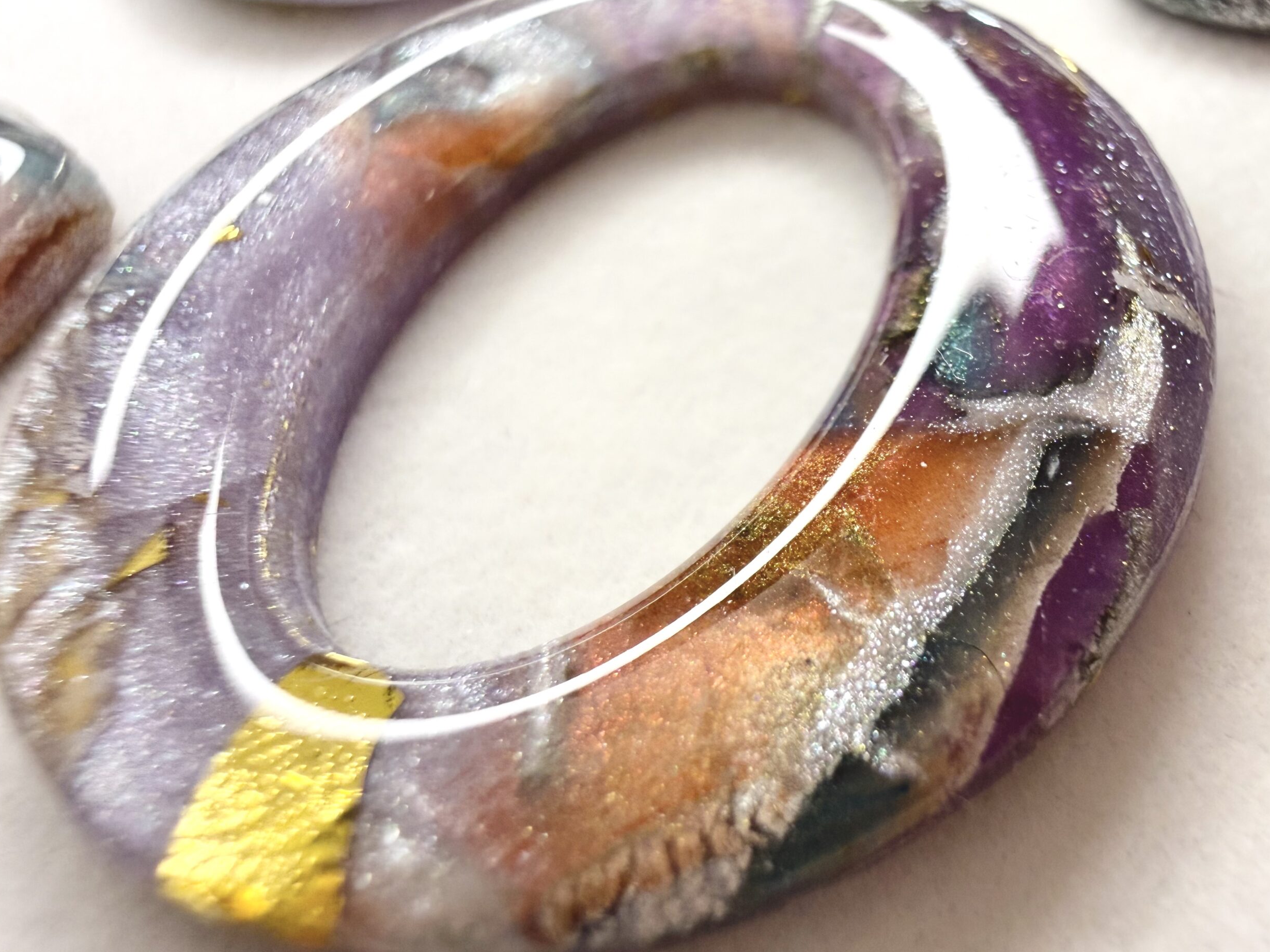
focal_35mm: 25
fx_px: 917
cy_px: 462
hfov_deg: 69.4
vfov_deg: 54.9
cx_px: 639
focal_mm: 2.22
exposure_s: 1/120
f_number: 2.2
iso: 100
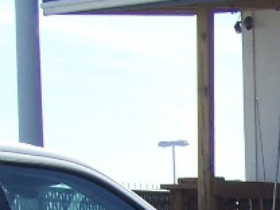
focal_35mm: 177
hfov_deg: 10.1
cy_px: 481
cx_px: 607
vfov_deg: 7.9
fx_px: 1432
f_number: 4.8
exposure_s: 1/350
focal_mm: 6
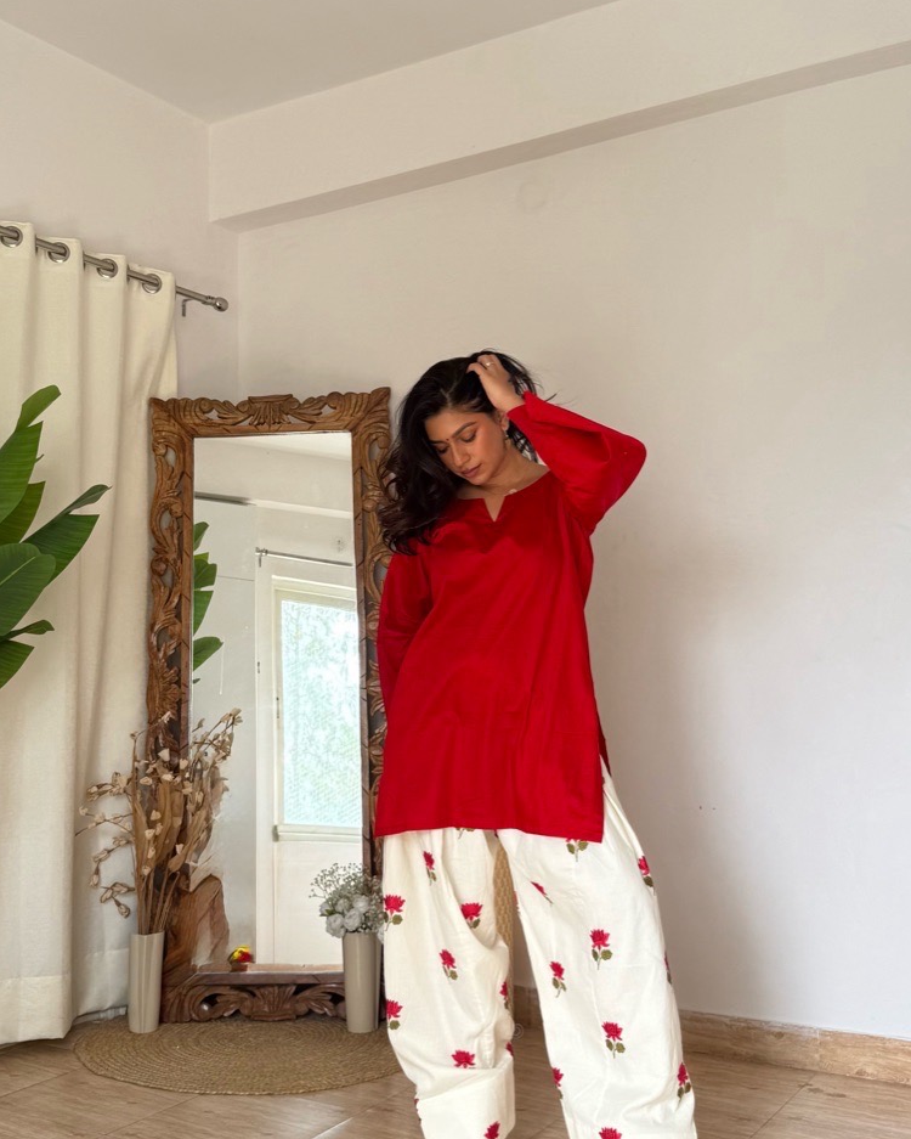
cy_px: 478
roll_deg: +0.4
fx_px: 1078
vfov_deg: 55.4
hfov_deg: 45.8
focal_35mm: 32
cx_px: 466
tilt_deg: +6.4
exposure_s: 1/234
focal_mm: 6.76
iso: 80
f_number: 1.78
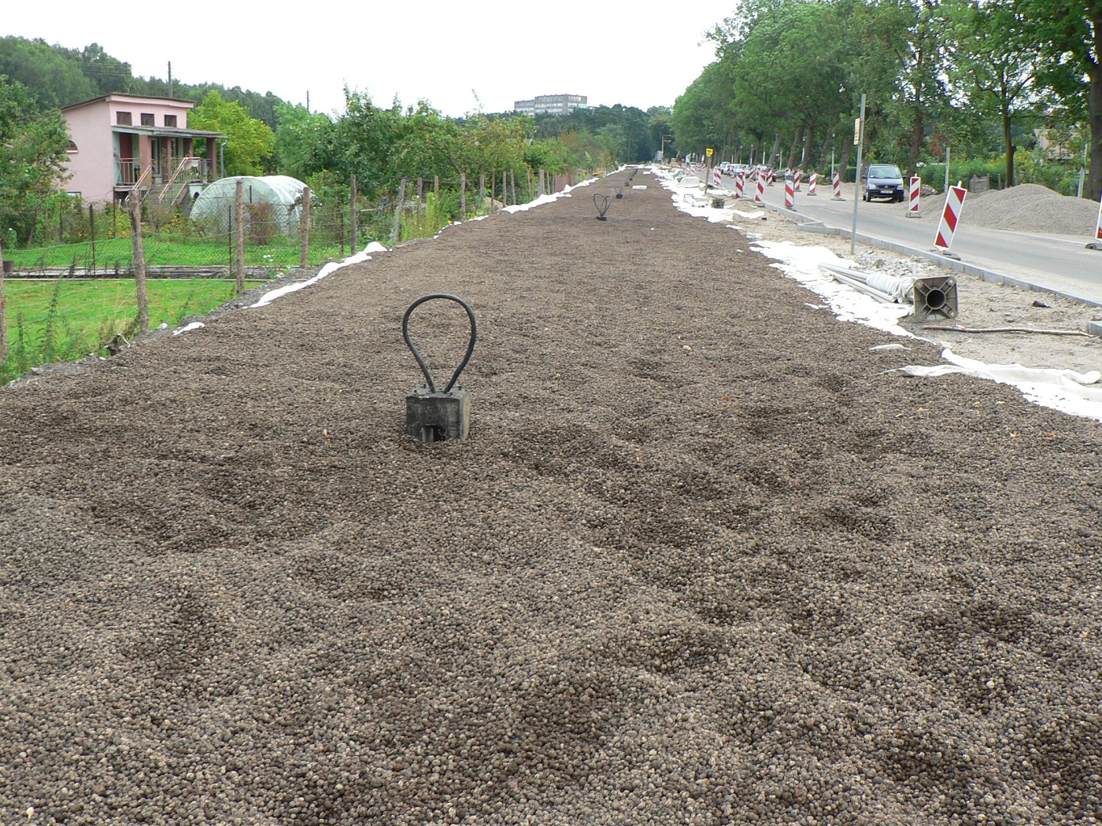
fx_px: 1146
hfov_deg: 51.4
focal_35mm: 36
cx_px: 564
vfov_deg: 39.7
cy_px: 406
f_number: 4
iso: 64
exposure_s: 1/160
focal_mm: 6
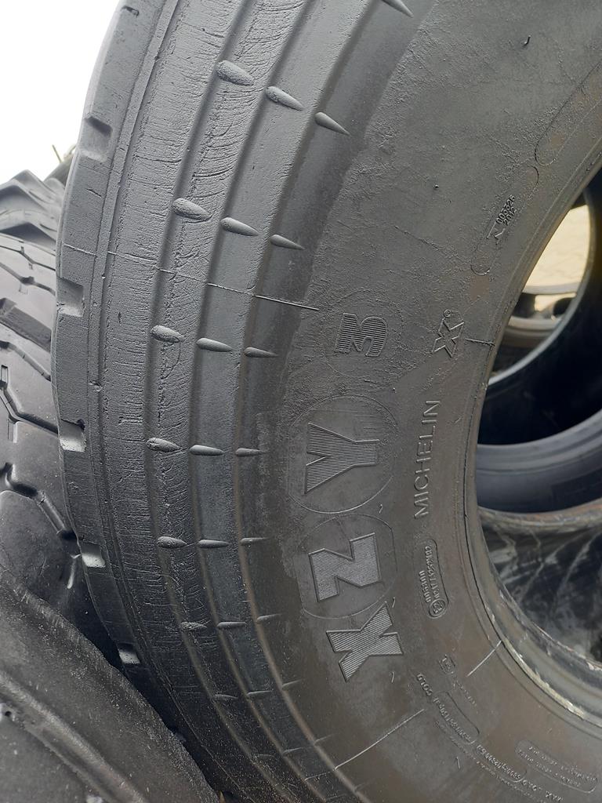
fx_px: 580
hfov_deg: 54.9
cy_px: 402
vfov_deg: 69.4
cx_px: 301
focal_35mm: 25
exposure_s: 1/100
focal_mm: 4.65
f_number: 1.8
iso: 80
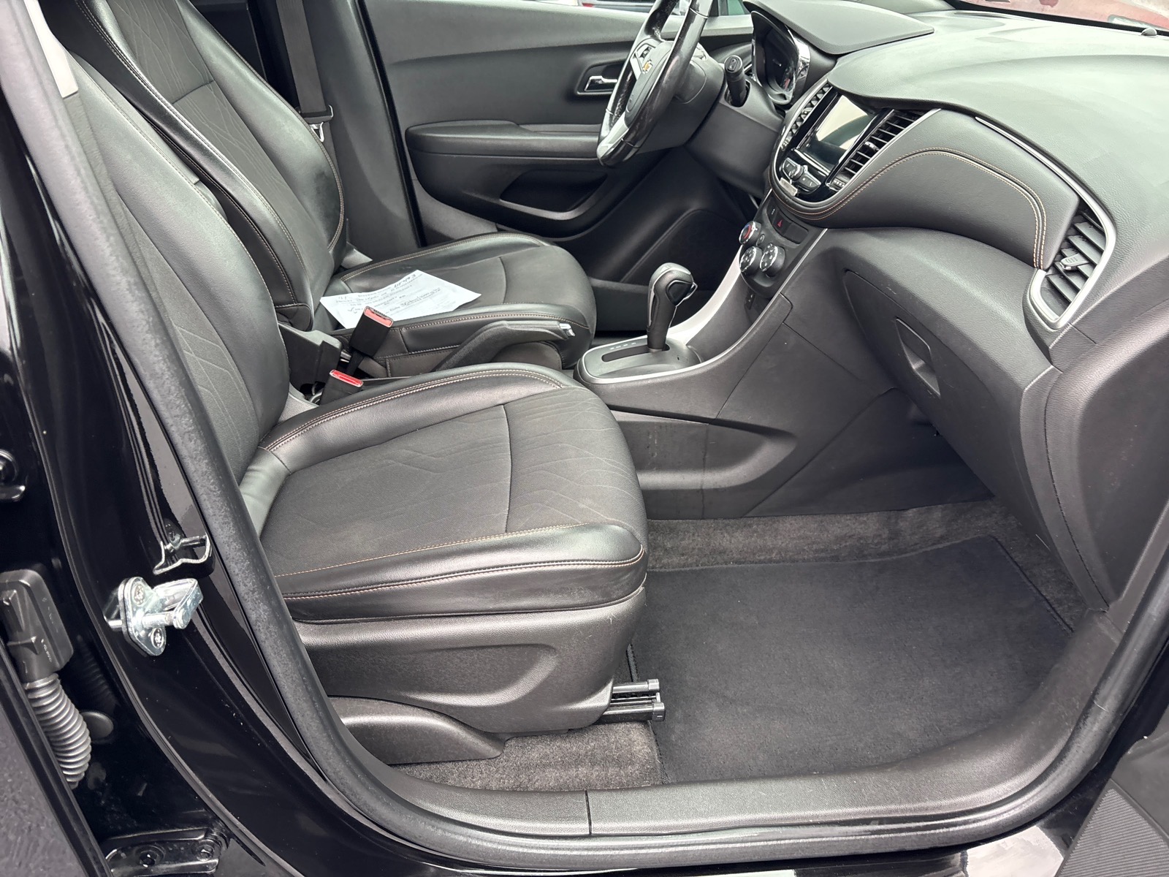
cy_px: 438
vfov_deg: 53.1
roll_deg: -0.7
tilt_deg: -26.4
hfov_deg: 67.3
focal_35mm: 26
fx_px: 878
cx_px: 584
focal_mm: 5.96
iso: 125
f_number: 1.6
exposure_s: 1/69
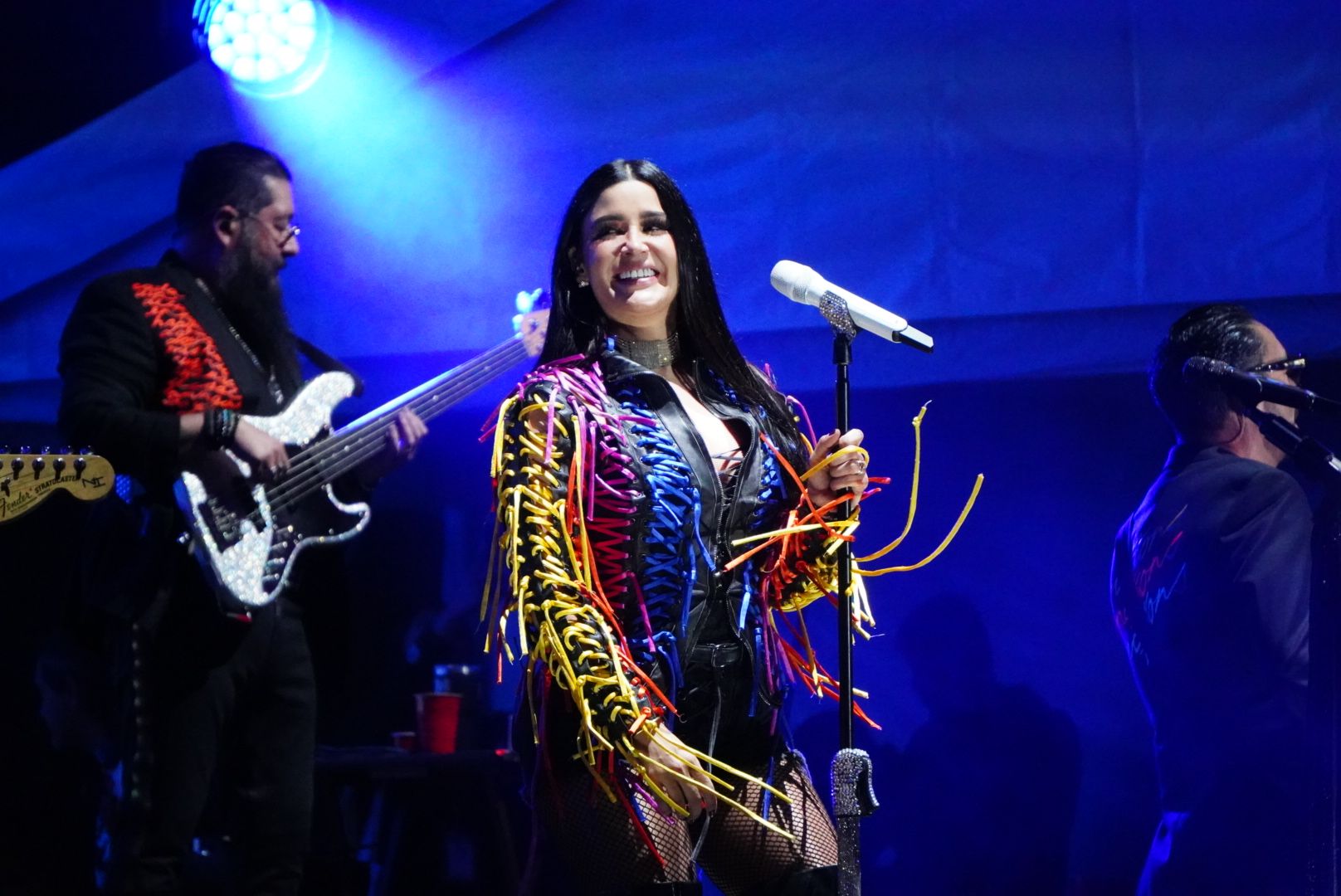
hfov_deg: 7.0
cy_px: 448
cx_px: 670
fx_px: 10903
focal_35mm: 292
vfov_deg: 4.7
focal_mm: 195
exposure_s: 1/2000
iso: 10000
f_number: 6.3
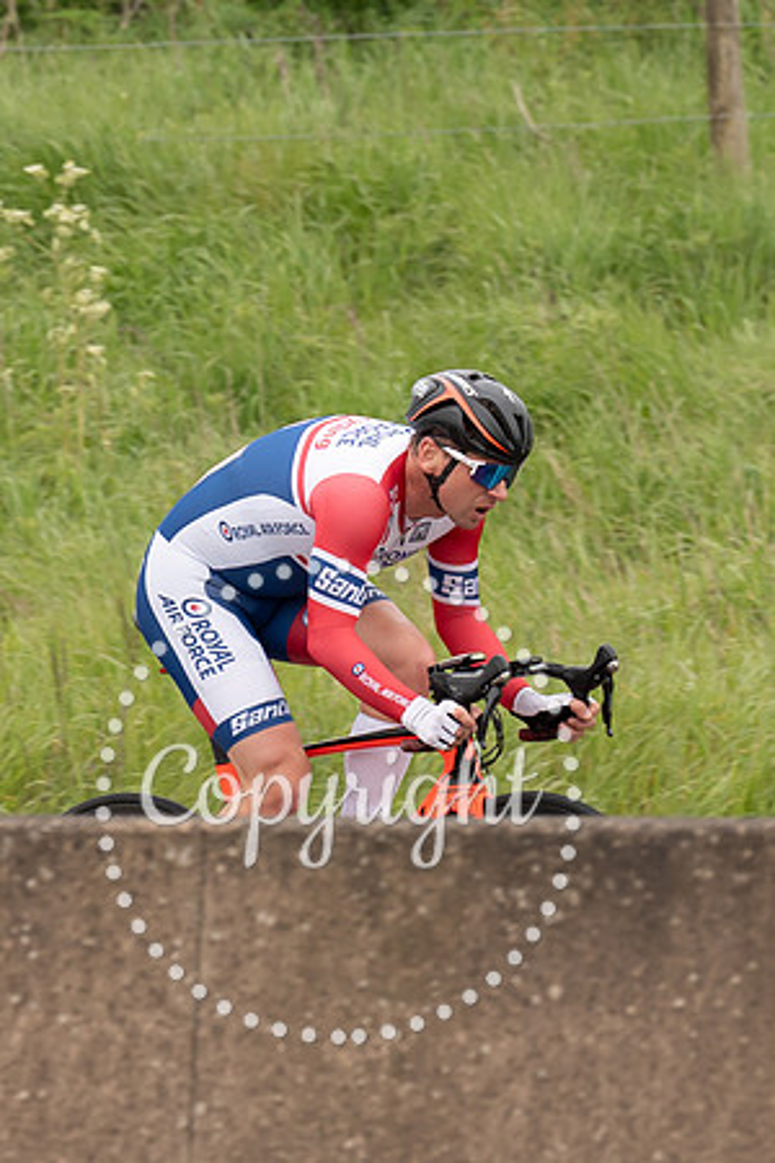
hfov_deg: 2.5
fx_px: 17734
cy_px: 485
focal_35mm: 549
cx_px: 387
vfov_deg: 3.8
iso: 250
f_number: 4
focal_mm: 154
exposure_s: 1/1000
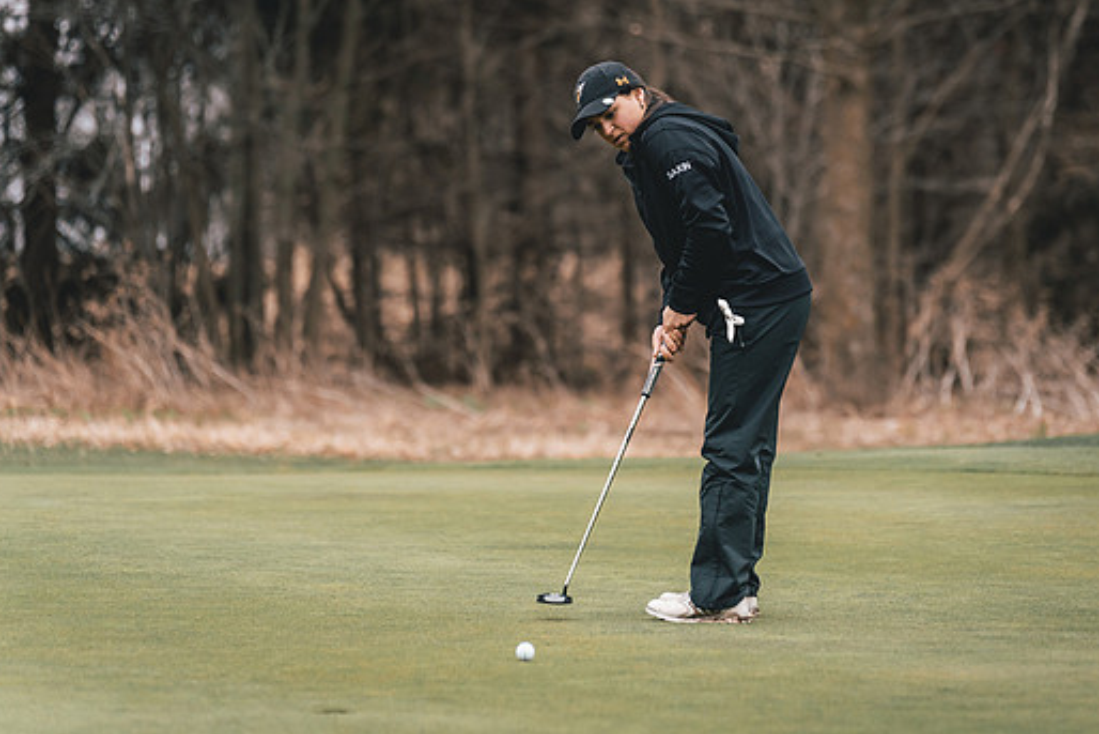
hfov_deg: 9.9
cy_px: 284
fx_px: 6321
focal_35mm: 207
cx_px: 699
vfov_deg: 6.6
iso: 640
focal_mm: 150
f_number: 2.8
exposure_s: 1/4000
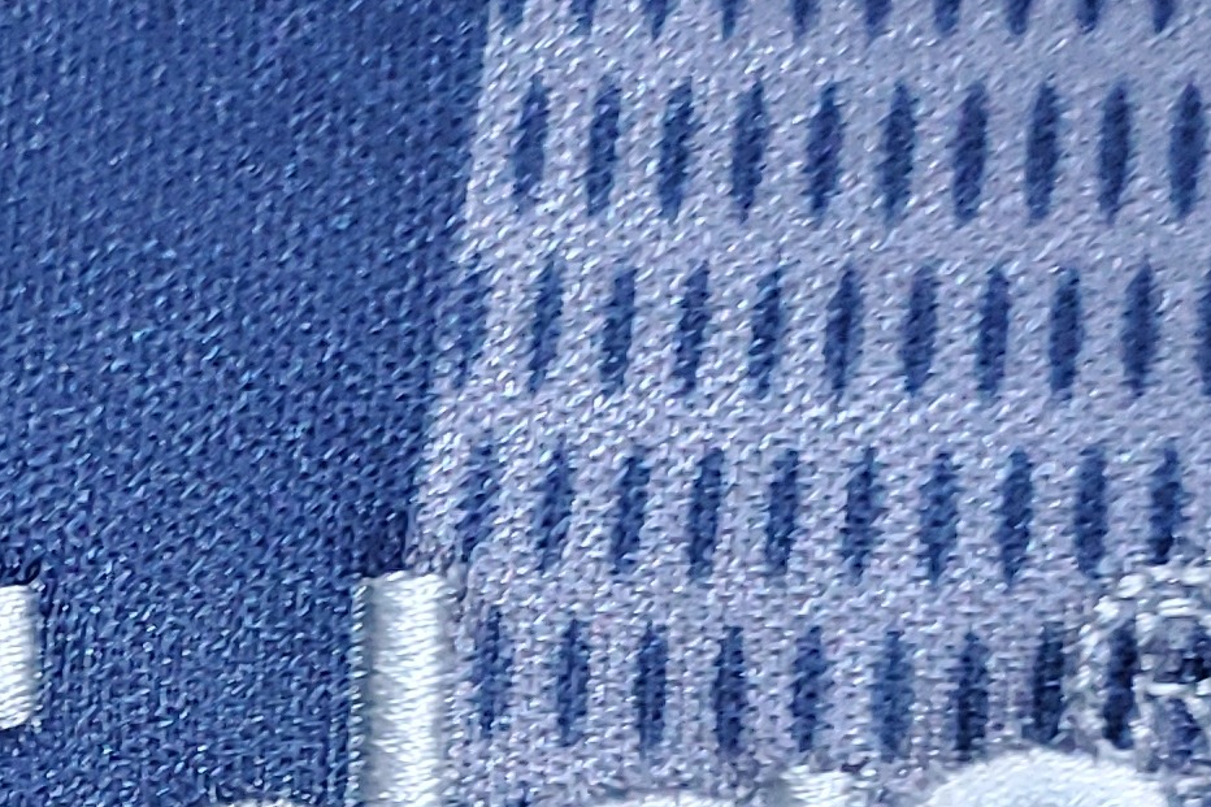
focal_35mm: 117
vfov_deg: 11.6
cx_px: 73
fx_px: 3935
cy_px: 807
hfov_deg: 17.2
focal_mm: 4.3
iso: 200
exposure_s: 1/30
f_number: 1.5
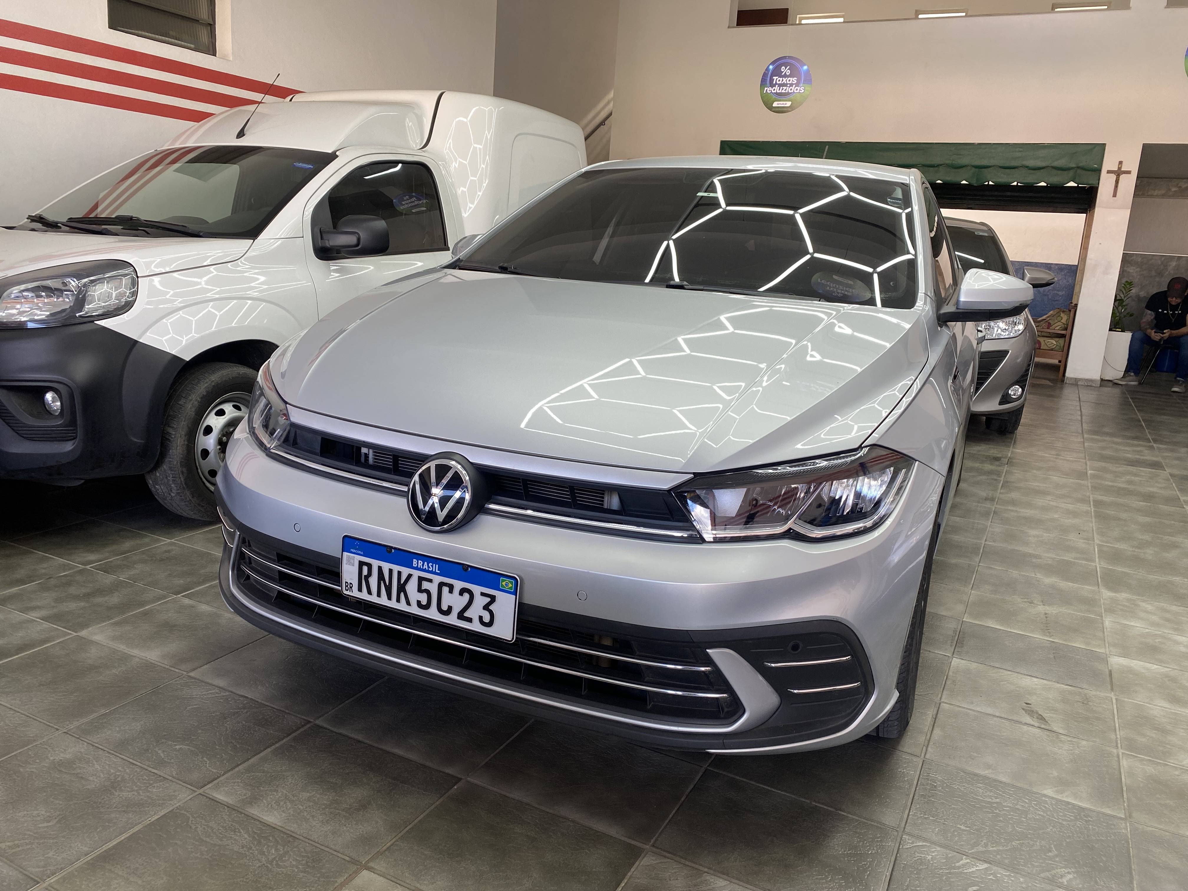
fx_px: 892
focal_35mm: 26
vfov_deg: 53.1
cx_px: 594
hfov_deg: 67.3
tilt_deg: -11.3
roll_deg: -5.2
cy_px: 446
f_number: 1.8
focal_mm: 4.25
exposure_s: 1/120
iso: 50
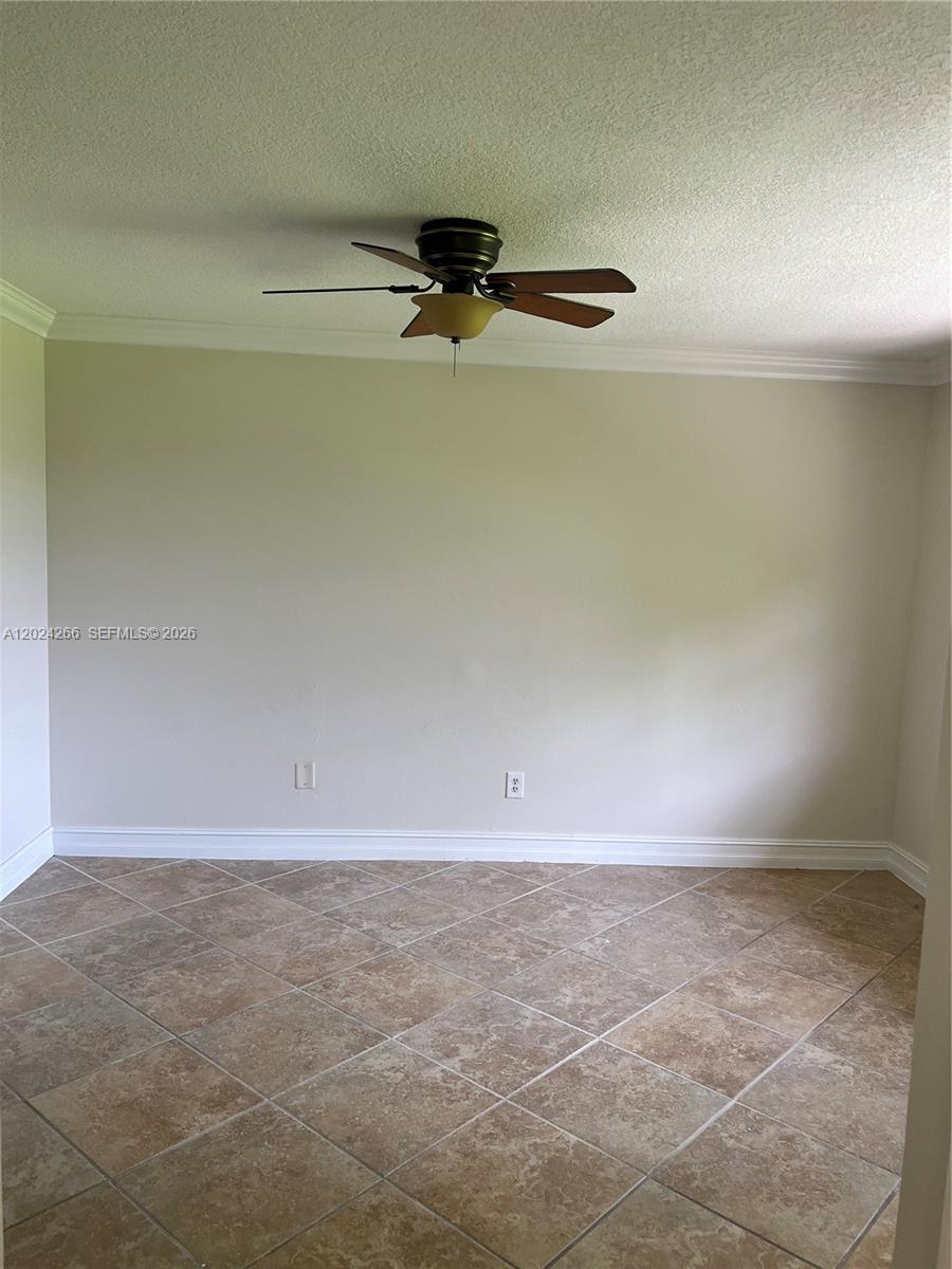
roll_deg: -2.0
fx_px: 953
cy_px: 634
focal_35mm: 26
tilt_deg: -5.5
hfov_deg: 53.1
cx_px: 476
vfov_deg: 67.3
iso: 100
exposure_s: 1/120
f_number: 1.5
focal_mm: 5.7
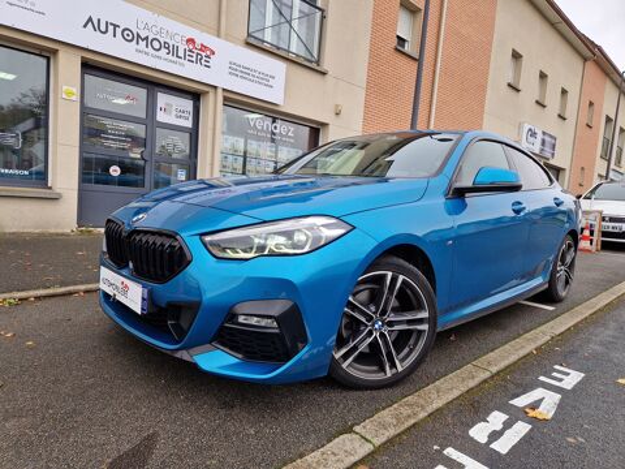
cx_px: 312
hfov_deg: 73.9
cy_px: 234
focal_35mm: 23
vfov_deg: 58.9
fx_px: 415
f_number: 1.8
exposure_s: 1/180
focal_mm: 5.4
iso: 50
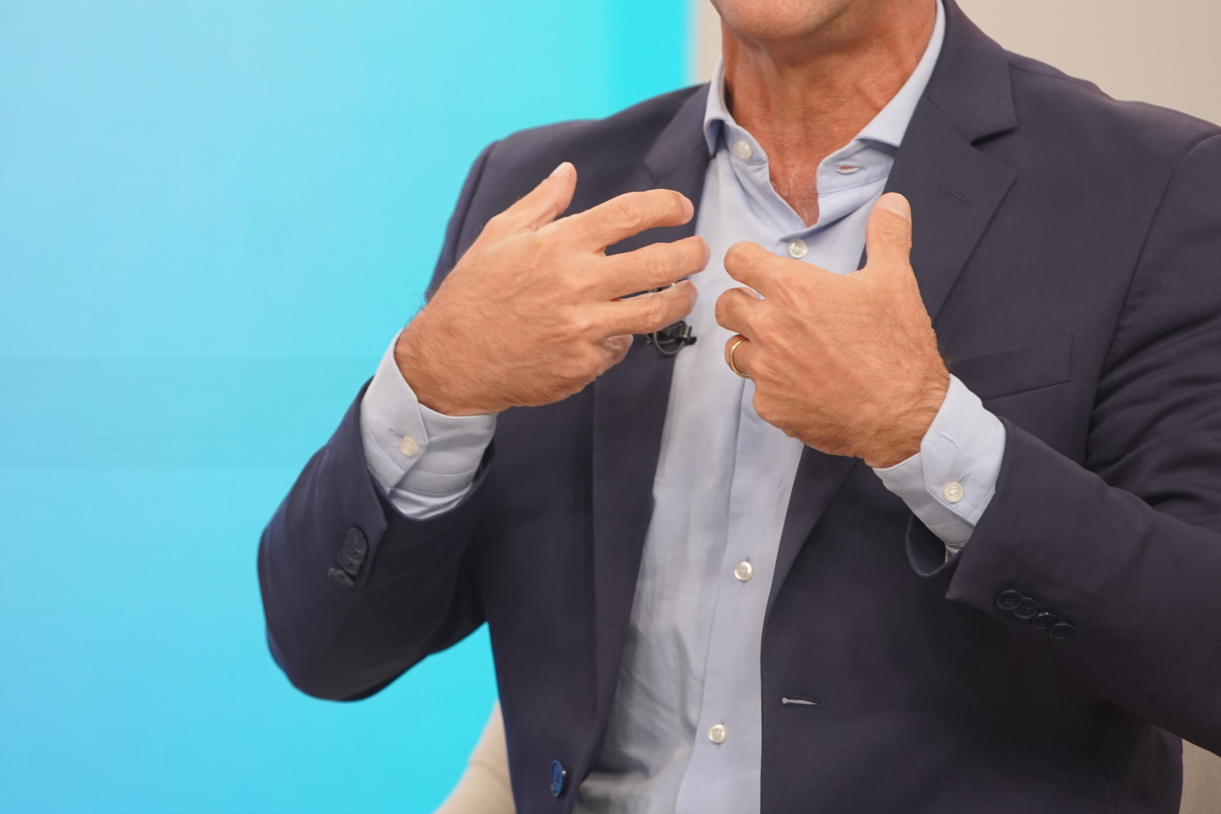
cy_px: 195
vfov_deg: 4.4
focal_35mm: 310
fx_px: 10514
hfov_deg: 6.6
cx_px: 459
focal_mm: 200
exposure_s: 1/320
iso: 2000
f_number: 3.5
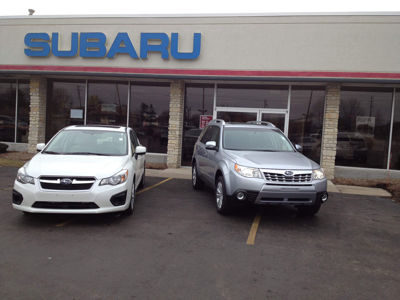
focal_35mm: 35
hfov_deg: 52.6
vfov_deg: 40.7
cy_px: 150
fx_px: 404
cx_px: 200
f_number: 2.4
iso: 64
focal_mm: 4.28
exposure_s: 1/386
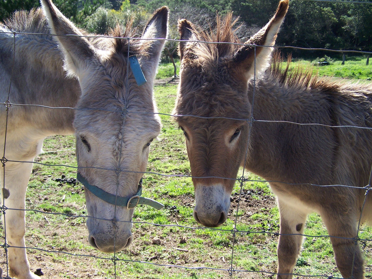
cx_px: 186
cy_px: 140
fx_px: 408
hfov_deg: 49.0
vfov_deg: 37.7
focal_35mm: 38
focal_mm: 6.3
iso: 80
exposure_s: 1/400
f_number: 2.8
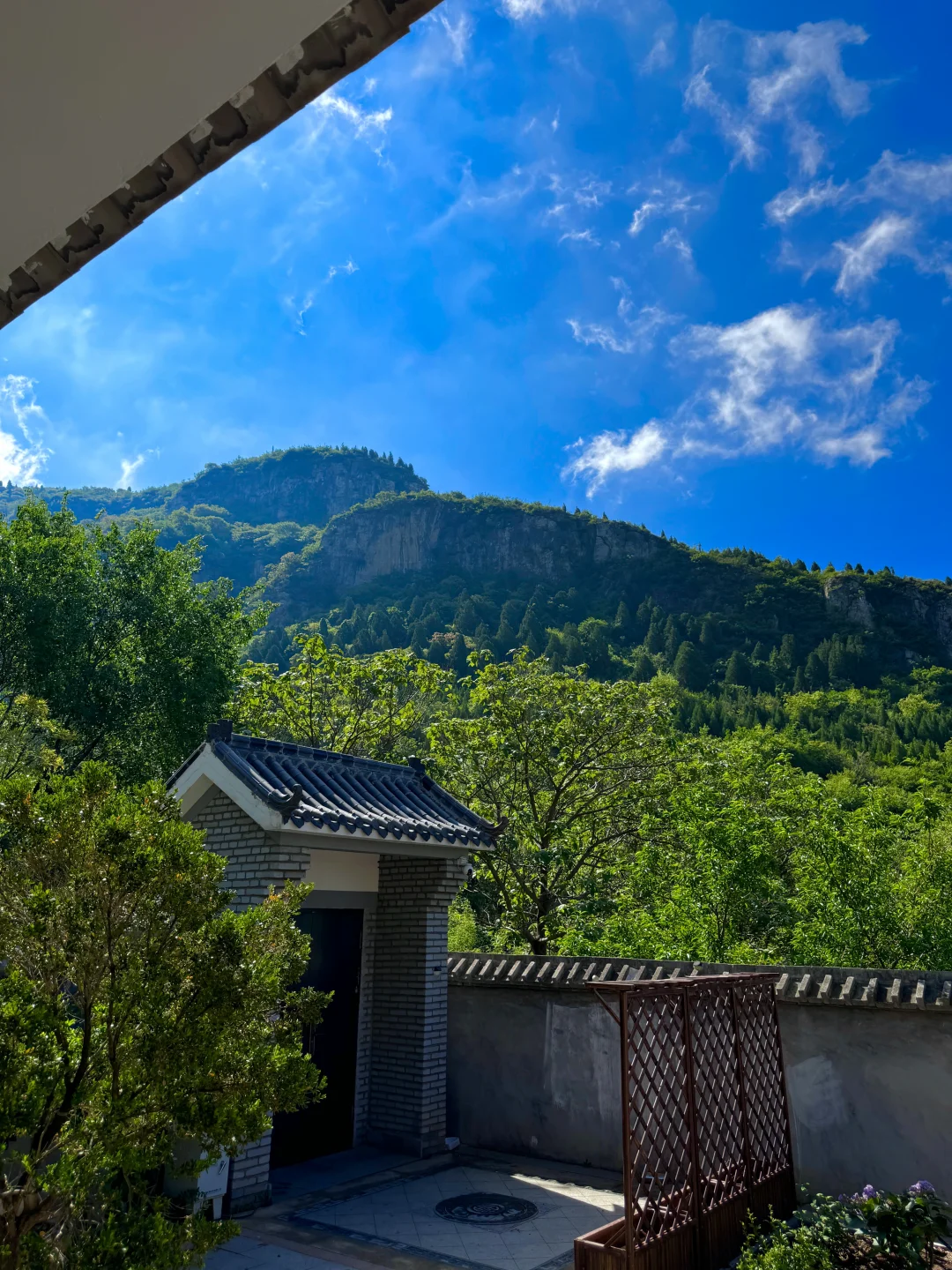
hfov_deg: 56.8
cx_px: 476
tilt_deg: +17.8
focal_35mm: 24
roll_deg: -0.3
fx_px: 880
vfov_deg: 71.6
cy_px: 635
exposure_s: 1/5348
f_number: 1.78
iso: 80
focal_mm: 6.76
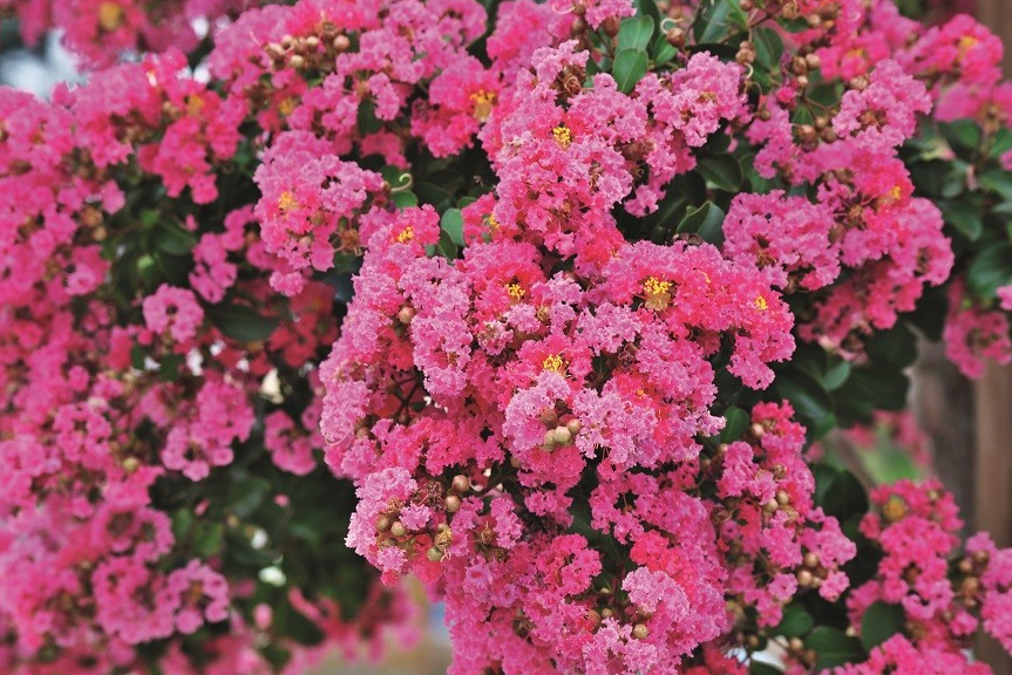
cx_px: 510
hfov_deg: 14.8
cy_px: 380
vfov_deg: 9.9
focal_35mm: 139
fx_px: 3909
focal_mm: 120
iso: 400
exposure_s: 1/80
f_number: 9
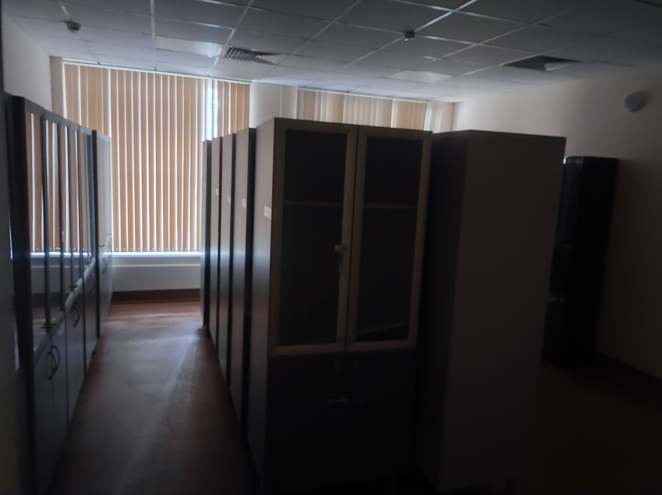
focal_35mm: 25
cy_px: 248
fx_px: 478
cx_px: 331
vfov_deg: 54.8
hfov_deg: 69.4
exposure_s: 1/10
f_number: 1.79
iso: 2734
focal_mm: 4.7
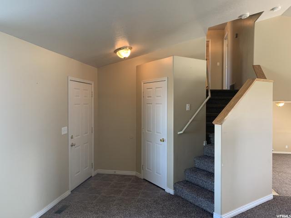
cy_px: 109
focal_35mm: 26
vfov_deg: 53.1
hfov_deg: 67.3
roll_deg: -0.6
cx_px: 146
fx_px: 219
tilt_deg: -1.3
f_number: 1.8
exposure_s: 1/60
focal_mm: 4.25
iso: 125
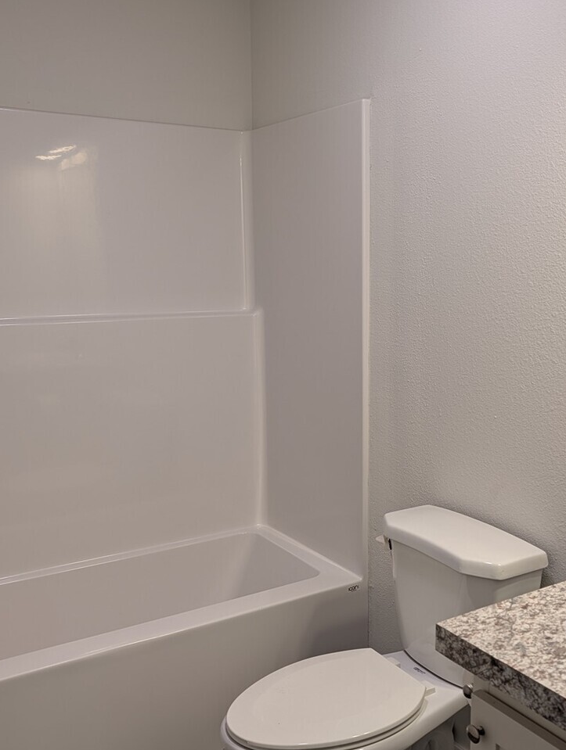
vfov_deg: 51.3
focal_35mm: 36
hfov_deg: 39.4
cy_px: 380
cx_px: 368
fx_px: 782
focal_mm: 6.9
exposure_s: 1/30
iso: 21
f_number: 1.68
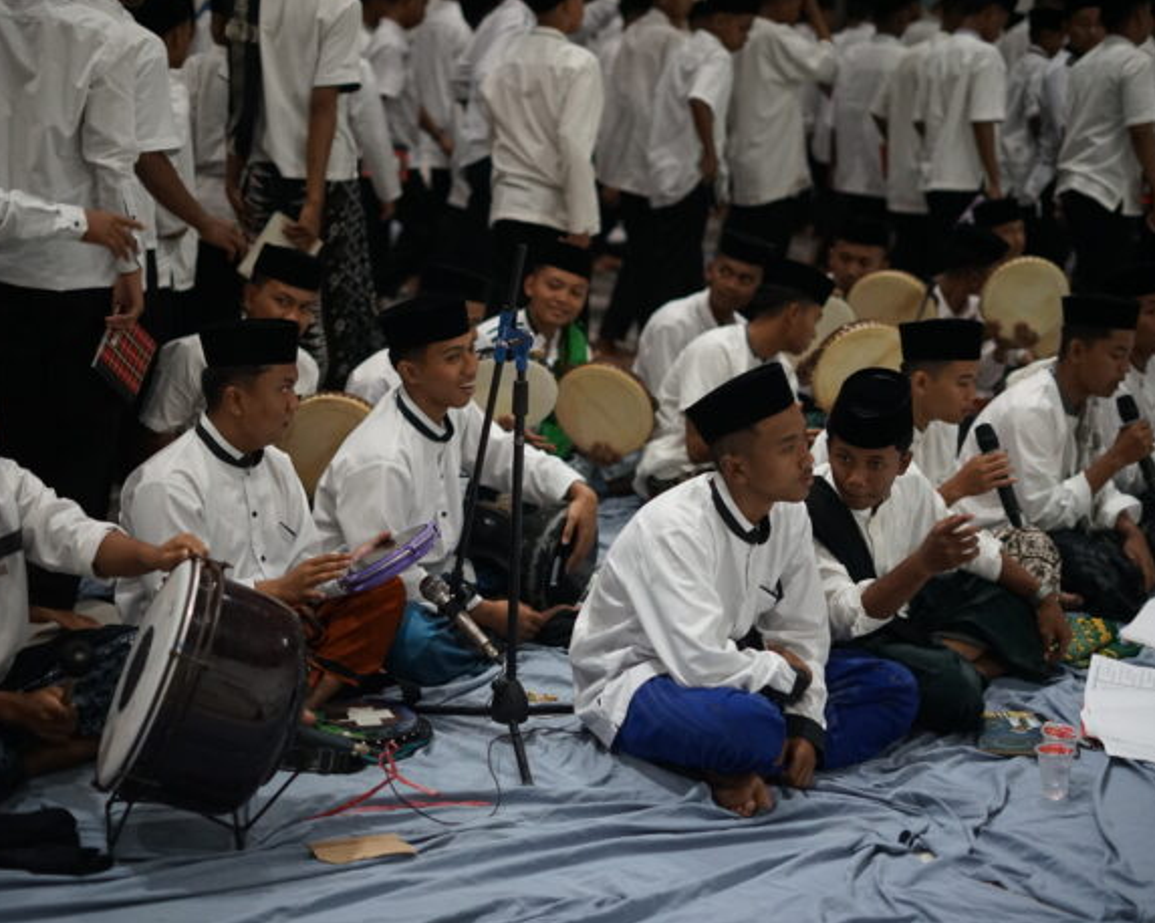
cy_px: 462
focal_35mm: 57
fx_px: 1948
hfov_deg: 33.0
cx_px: 516
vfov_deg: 26.7
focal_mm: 50
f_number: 1.8
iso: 1600
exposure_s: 1/200
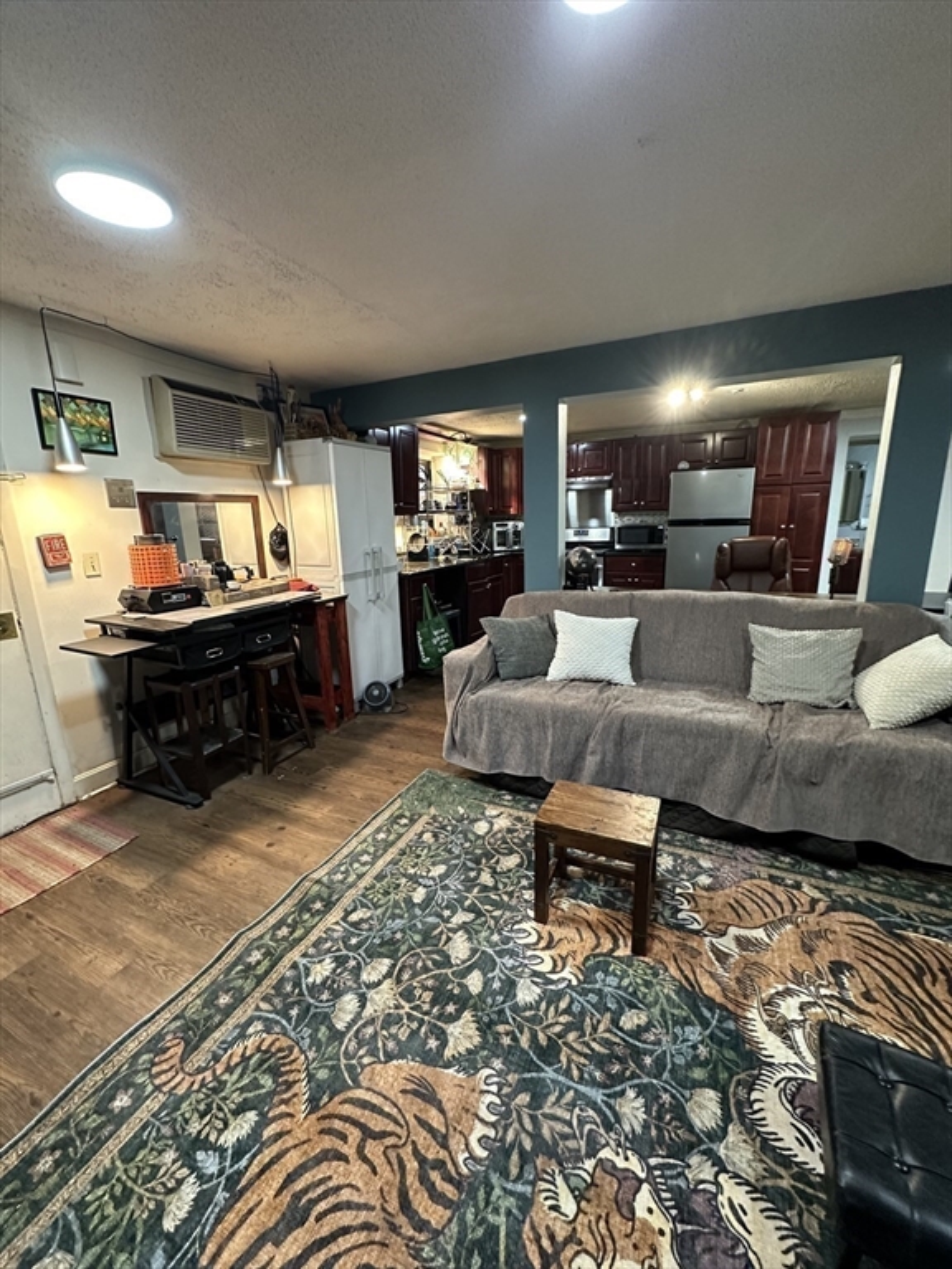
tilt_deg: -13.1
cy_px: 634
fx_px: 513
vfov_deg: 102.1
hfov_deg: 85.7
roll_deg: +0.5
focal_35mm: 14
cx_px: 476
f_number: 2.2
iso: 400
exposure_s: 1/60
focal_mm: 2.22
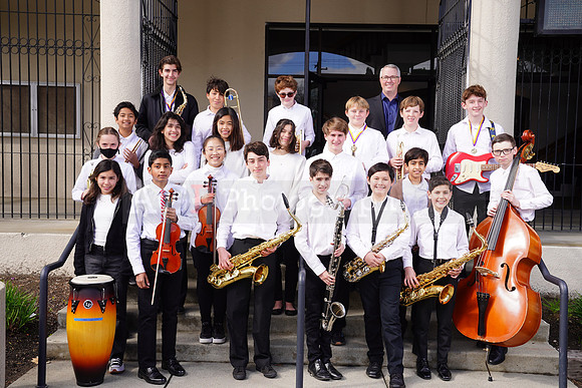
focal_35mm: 40
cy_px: 194
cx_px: 291
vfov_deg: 33.4
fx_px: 647
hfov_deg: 48.4
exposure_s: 1/200
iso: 100
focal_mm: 40
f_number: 6.3
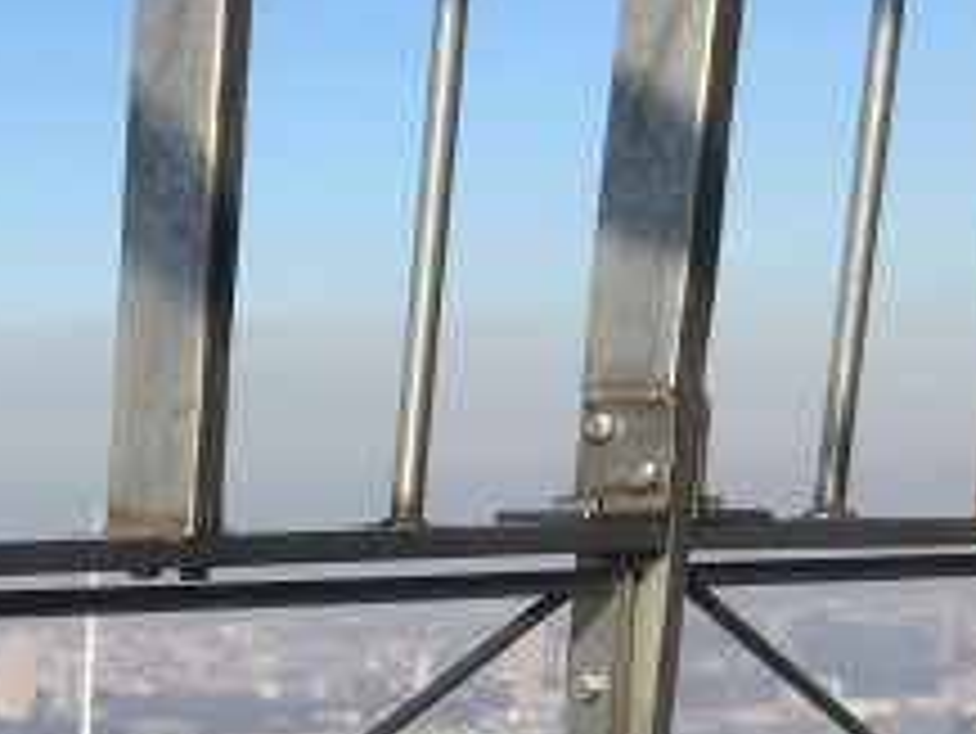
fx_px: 3019
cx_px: -540
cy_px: 1256
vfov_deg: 12.8
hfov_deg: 16.5
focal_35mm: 107
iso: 25
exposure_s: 1/1304
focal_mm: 4.15
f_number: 2.2
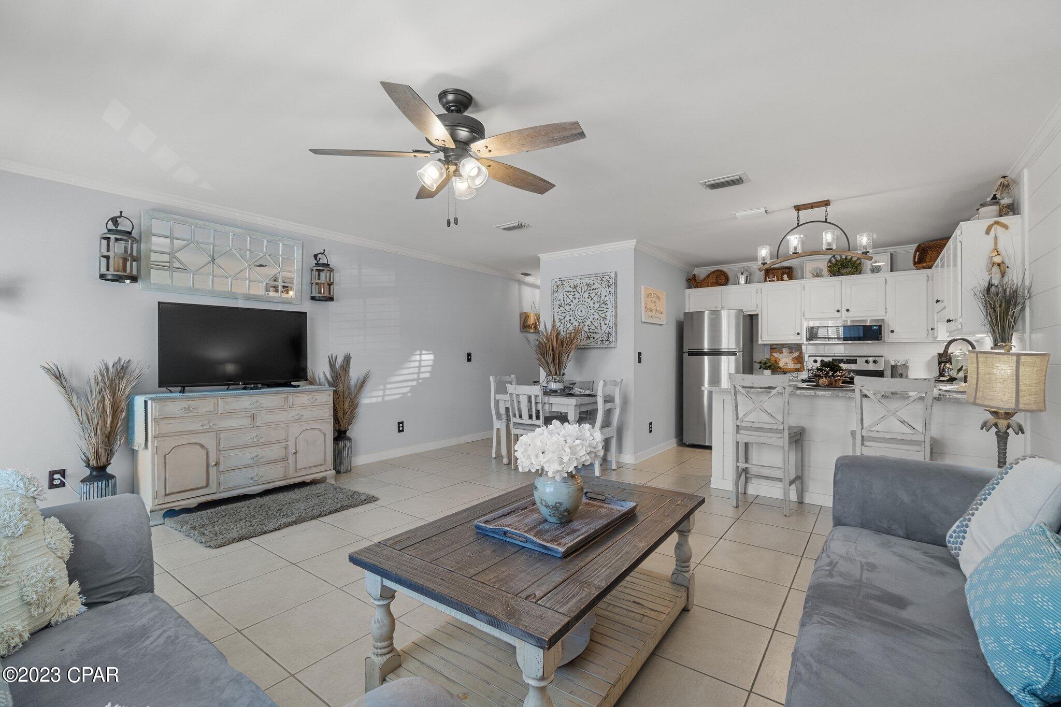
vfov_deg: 77.3
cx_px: 530
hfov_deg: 100.4
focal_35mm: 15
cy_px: 354
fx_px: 442
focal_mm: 10
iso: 400
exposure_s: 1.6
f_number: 9
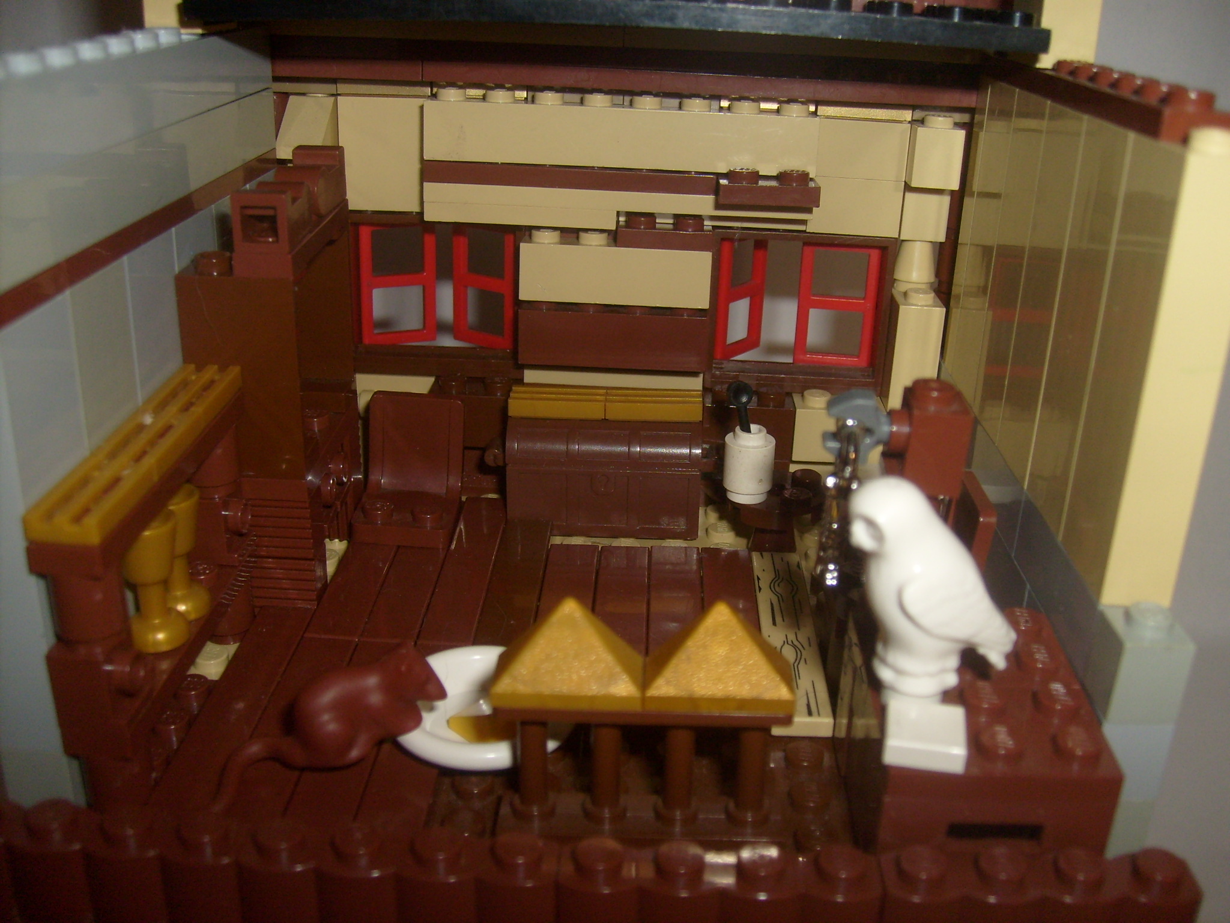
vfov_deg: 40.7
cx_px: 615
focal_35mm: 35
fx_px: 1244
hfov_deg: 52.6
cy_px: 462
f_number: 2.8
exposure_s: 1/30
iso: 100
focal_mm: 5.8
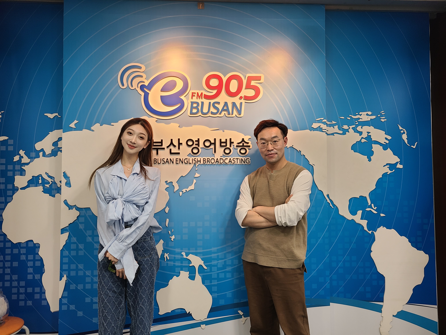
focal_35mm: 26
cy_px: 168
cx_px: 223
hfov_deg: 67.3
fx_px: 335
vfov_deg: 53.1
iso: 64
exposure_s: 1/60
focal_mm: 5.4
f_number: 1.8
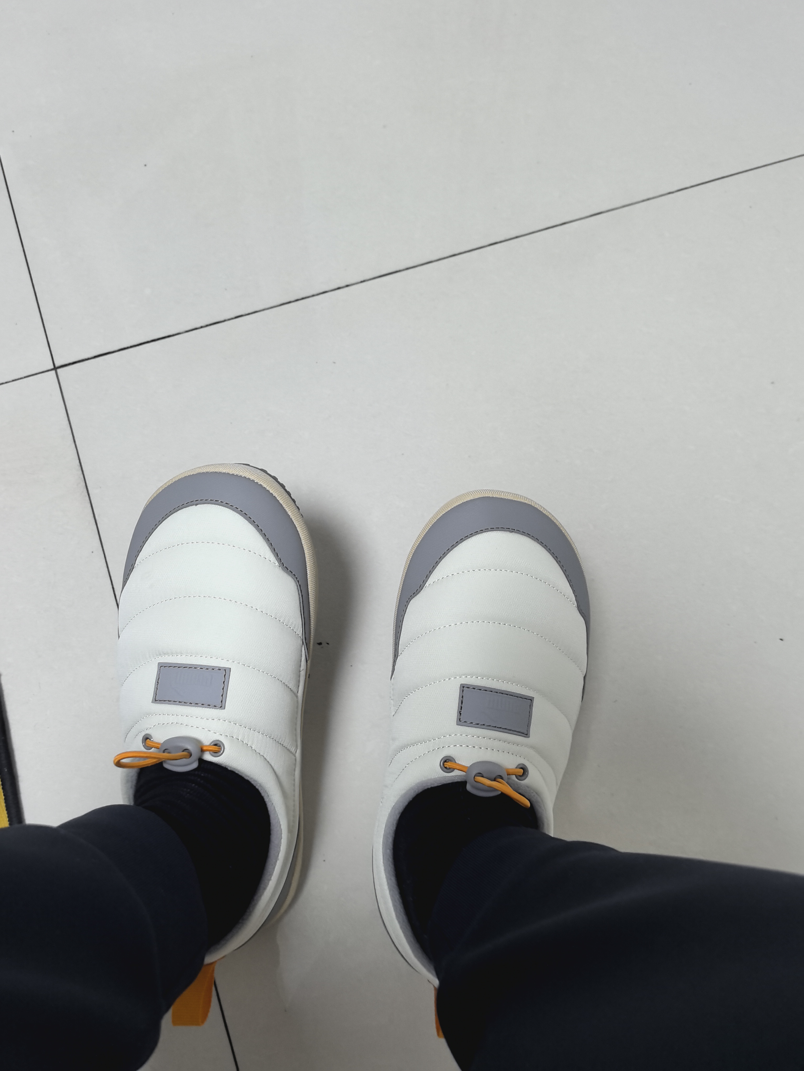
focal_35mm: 27
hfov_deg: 51.4
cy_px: 536
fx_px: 836
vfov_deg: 65.3
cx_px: 402
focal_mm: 5.75
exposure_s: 1/50
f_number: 2
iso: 250
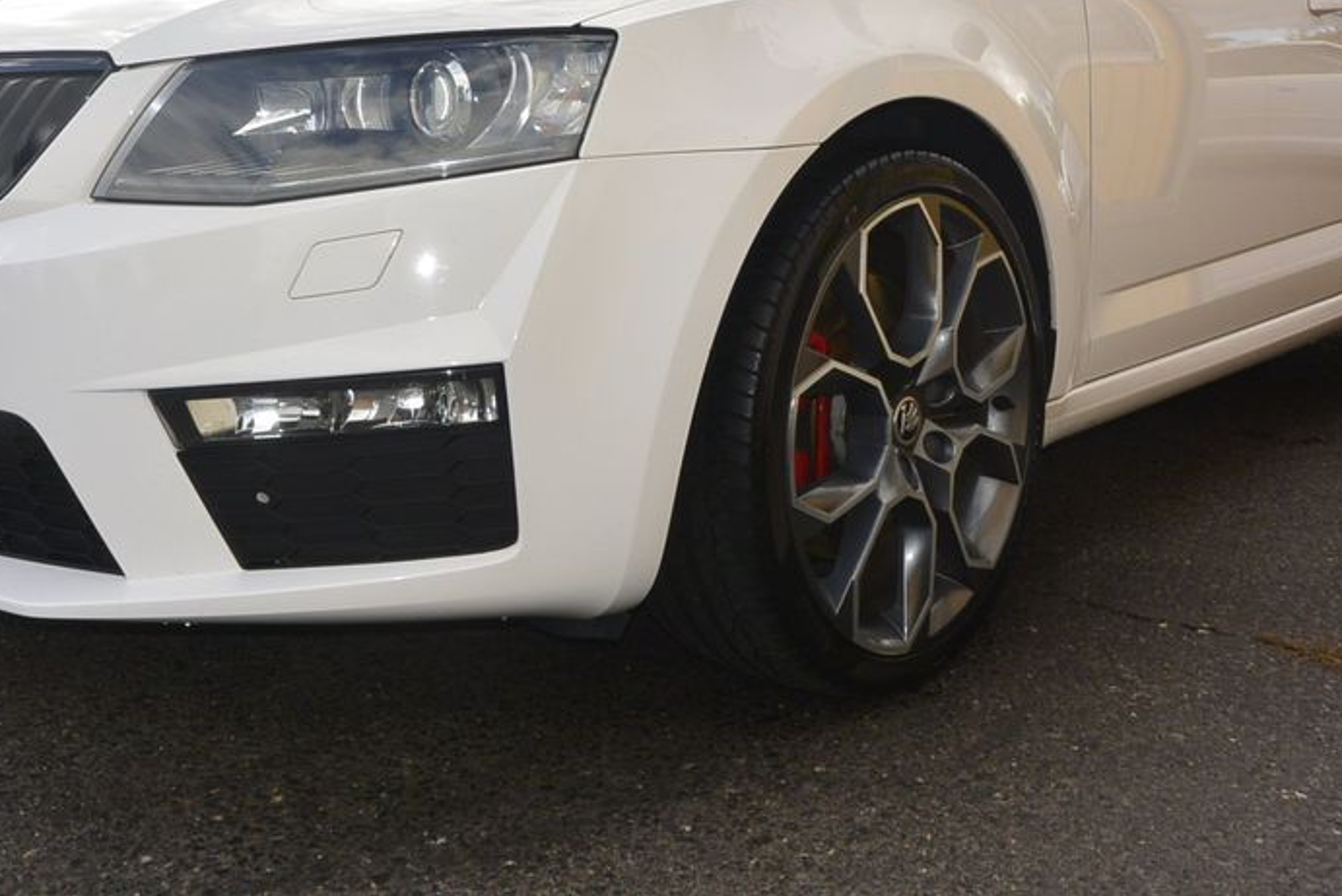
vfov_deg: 32.9
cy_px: 238
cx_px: 623
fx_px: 1491
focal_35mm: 40
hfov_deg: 48.4
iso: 160
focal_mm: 10
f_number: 8
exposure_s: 1/250
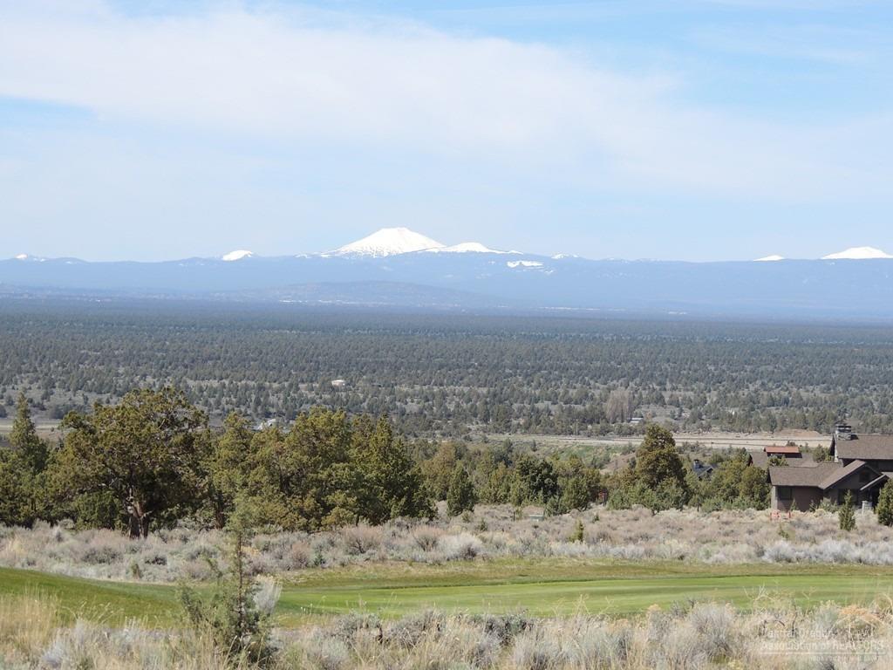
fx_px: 2709
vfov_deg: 14.1
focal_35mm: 105
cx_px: 446
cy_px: 335
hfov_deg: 18.7
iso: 100
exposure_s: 1/640
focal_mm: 18.7
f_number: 4.2
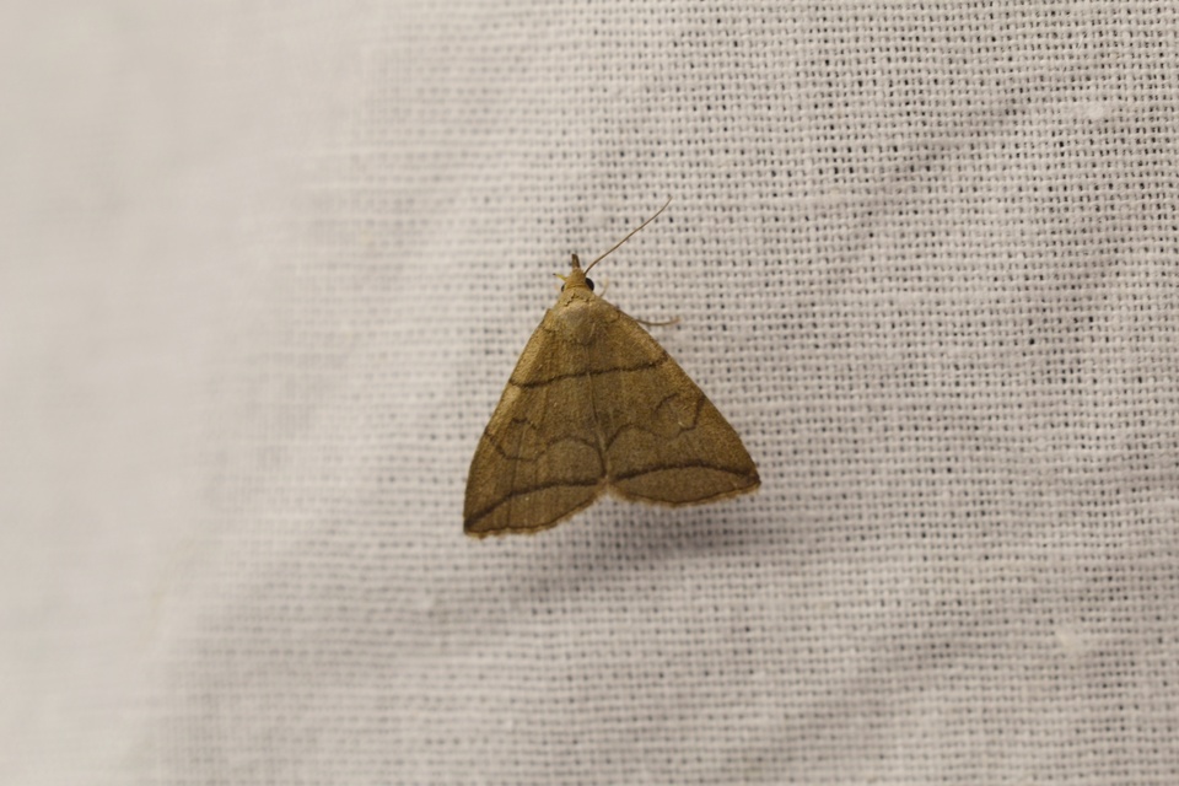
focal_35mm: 278
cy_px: 393
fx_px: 9087
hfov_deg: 7.4
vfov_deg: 5.0
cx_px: 590
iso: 400
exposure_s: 1/125
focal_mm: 185
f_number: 6.3
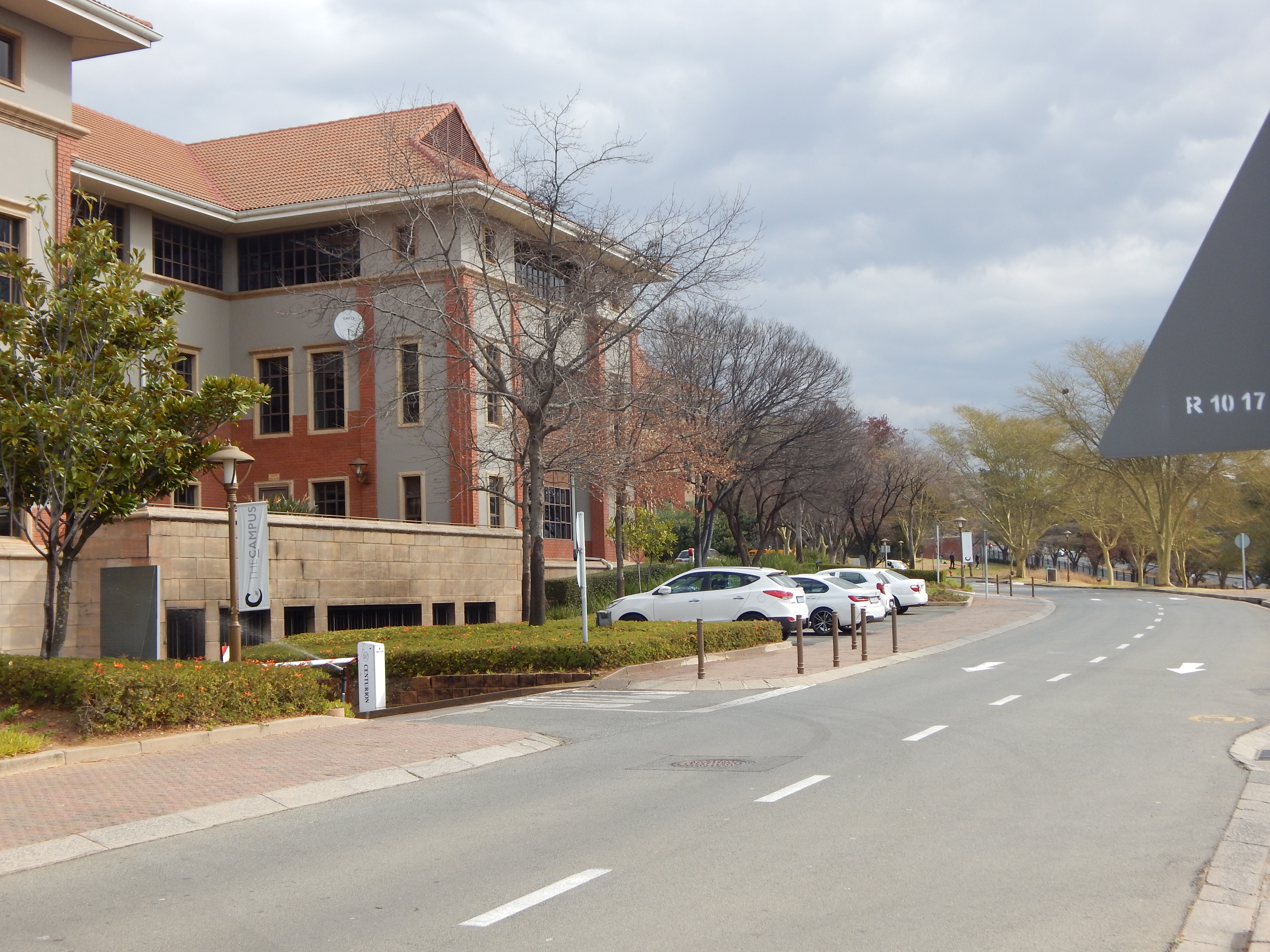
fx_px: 1761
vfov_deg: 30.3
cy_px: 476
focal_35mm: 48
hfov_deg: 39.7
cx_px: 635
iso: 125
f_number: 3.7
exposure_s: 1/400
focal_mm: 8.6
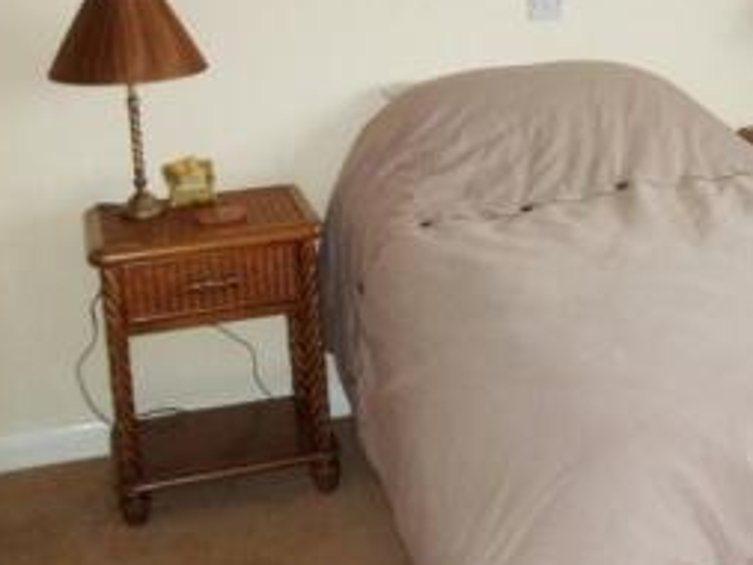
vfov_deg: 19.1
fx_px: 1654
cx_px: 781
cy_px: 64
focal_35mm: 76
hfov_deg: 24.3
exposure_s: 1/30
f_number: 3.3
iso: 160
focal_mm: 5.9
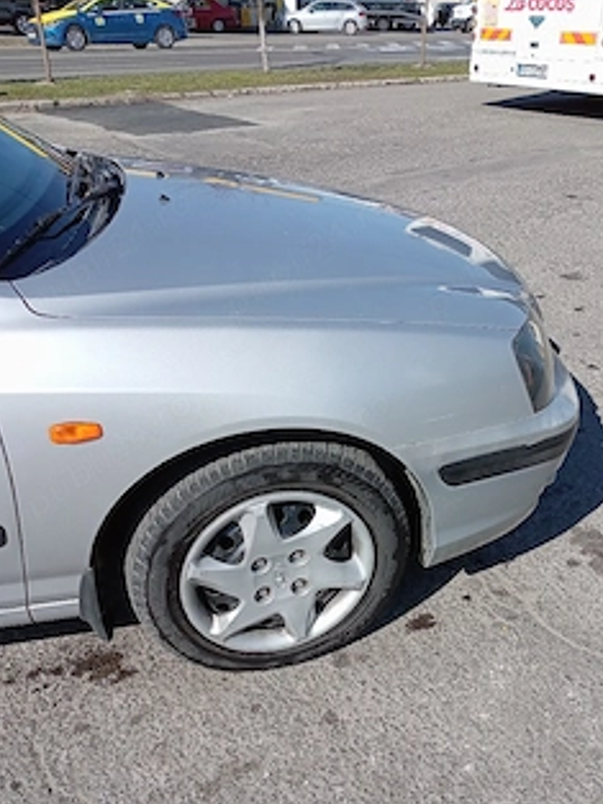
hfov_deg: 44.0
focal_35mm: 32
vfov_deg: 56.3
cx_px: 359
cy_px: 487
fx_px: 743
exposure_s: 1/2000
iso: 100
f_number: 1.8
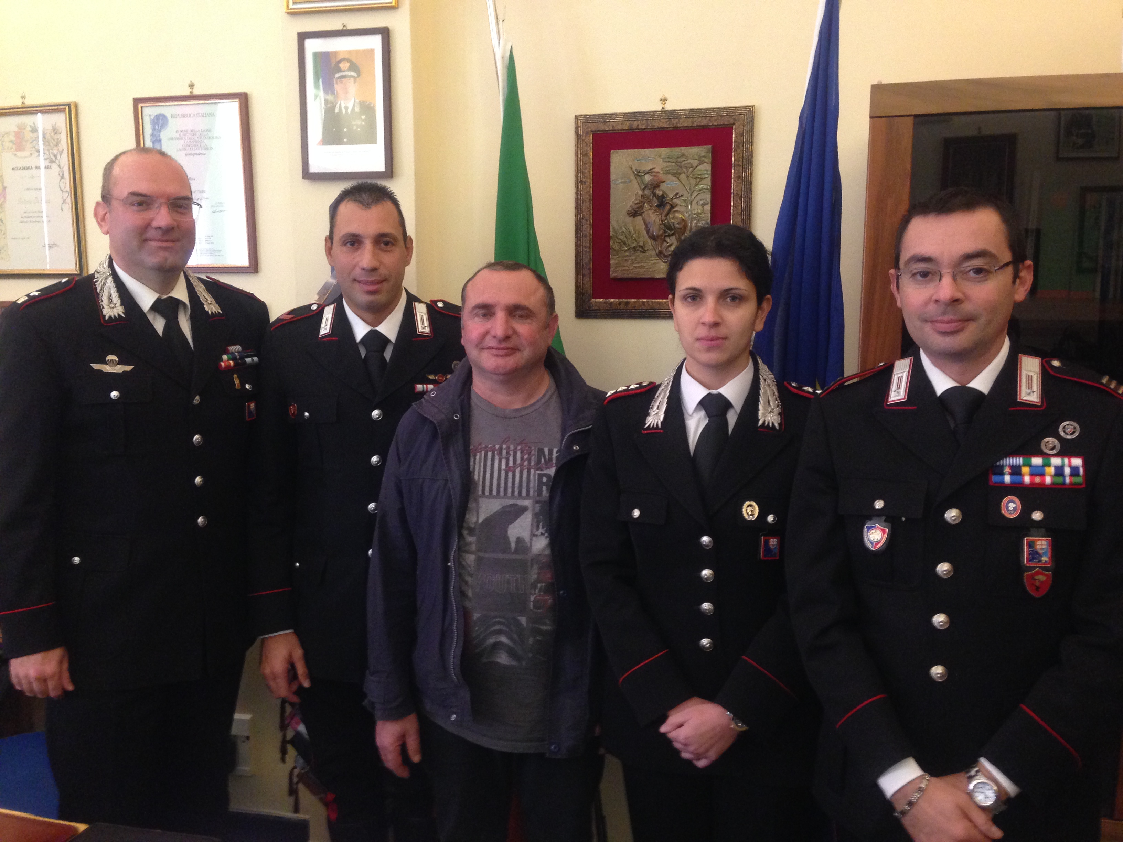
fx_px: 1071
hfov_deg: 55.4
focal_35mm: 33
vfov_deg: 42.9
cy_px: 421
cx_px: 562
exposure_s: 1/20
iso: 320
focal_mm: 4.12
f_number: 2.4
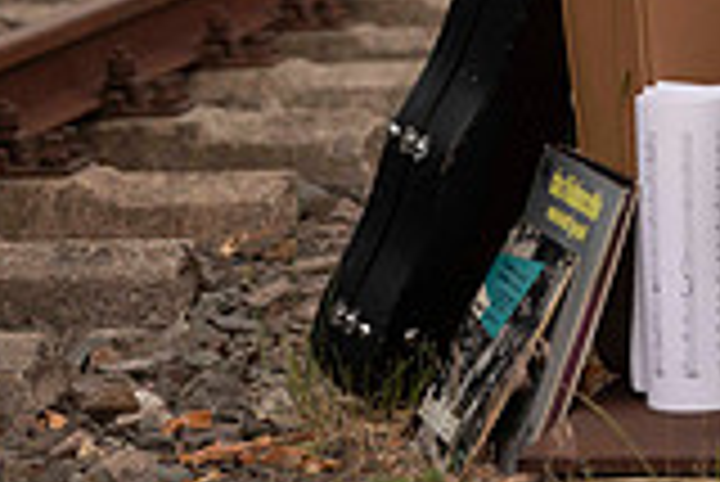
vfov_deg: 5.8
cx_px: 774
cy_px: -304
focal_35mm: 236
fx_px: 4724
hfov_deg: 8.6
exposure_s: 1/1000
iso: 64
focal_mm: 65
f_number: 2.8
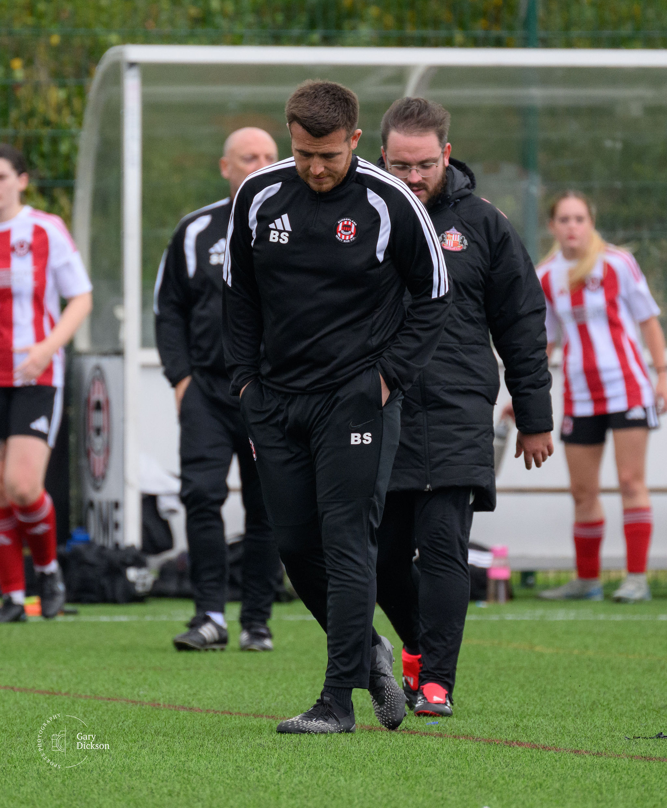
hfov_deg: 2.0
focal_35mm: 773
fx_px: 18727
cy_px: 320
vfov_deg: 2.5
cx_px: 354
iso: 1800
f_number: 5.6
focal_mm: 400
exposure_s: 1/1250
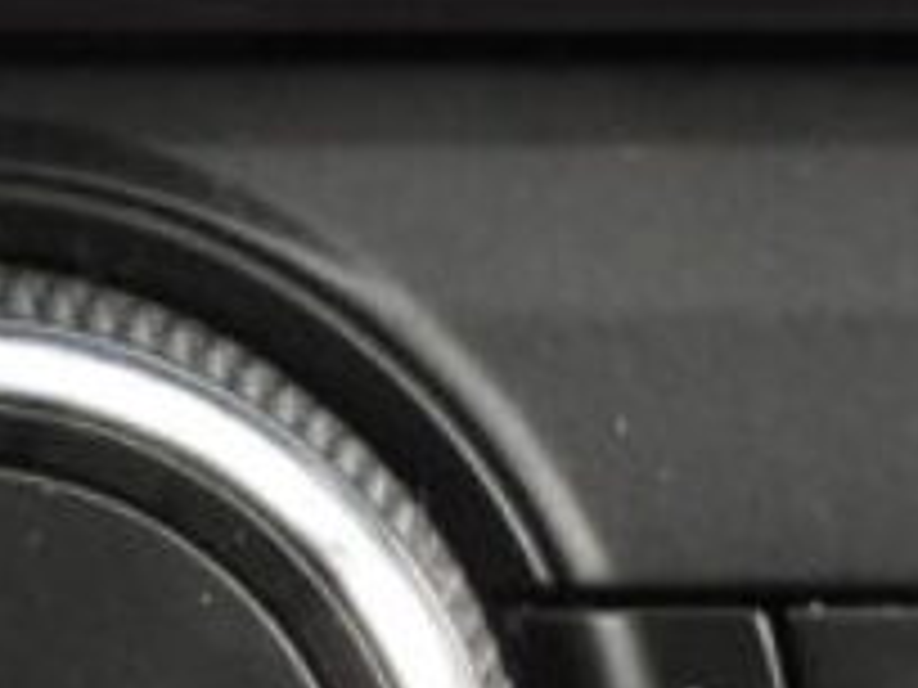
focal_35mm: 511
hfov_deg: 3.9
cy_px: 1677
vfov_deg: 2.9
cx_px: -86
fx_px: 13551
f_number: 3.5
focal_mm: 11.7
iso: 100
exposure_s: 1/40
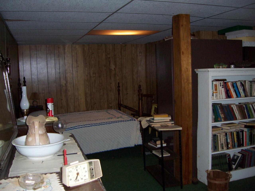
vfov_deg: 39.7
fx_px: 265
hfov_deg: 51.4
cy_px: 96
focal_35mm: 36
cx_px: 128
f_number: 3
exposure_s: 1/60
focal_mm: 6
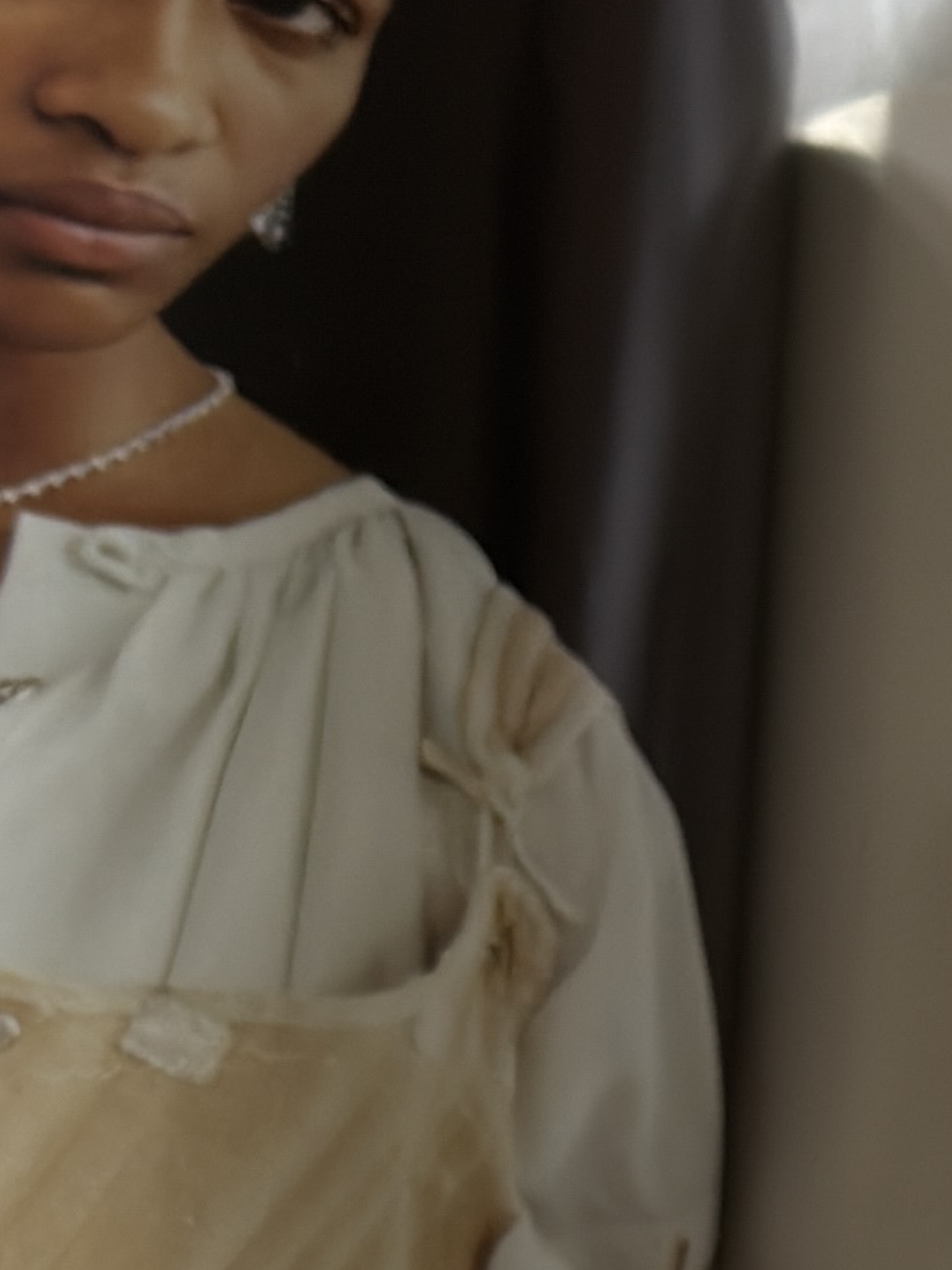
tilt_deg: -68.0
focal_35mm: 181
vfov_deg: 9.7
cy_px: 3000
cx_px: 1976
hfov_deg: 7.8
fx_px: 6641
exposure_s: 1/121
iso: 80
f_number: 1.78
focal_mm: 6.76
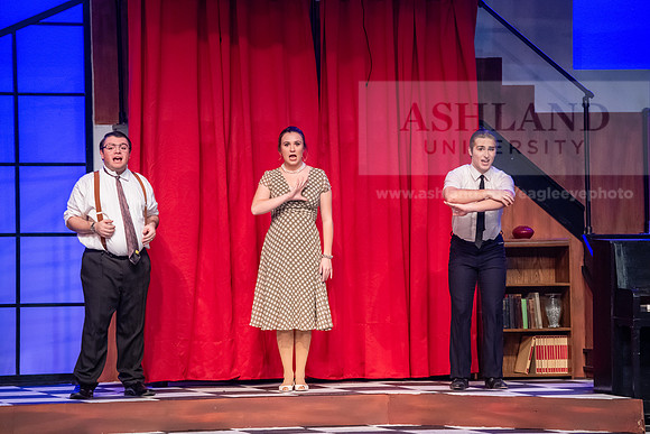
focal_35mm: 170
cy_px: 217
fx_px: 3070
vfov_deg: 8.1
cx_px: 325
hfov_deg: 12.1
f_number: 3.2
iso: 3200
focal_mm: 170
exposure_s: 1/200
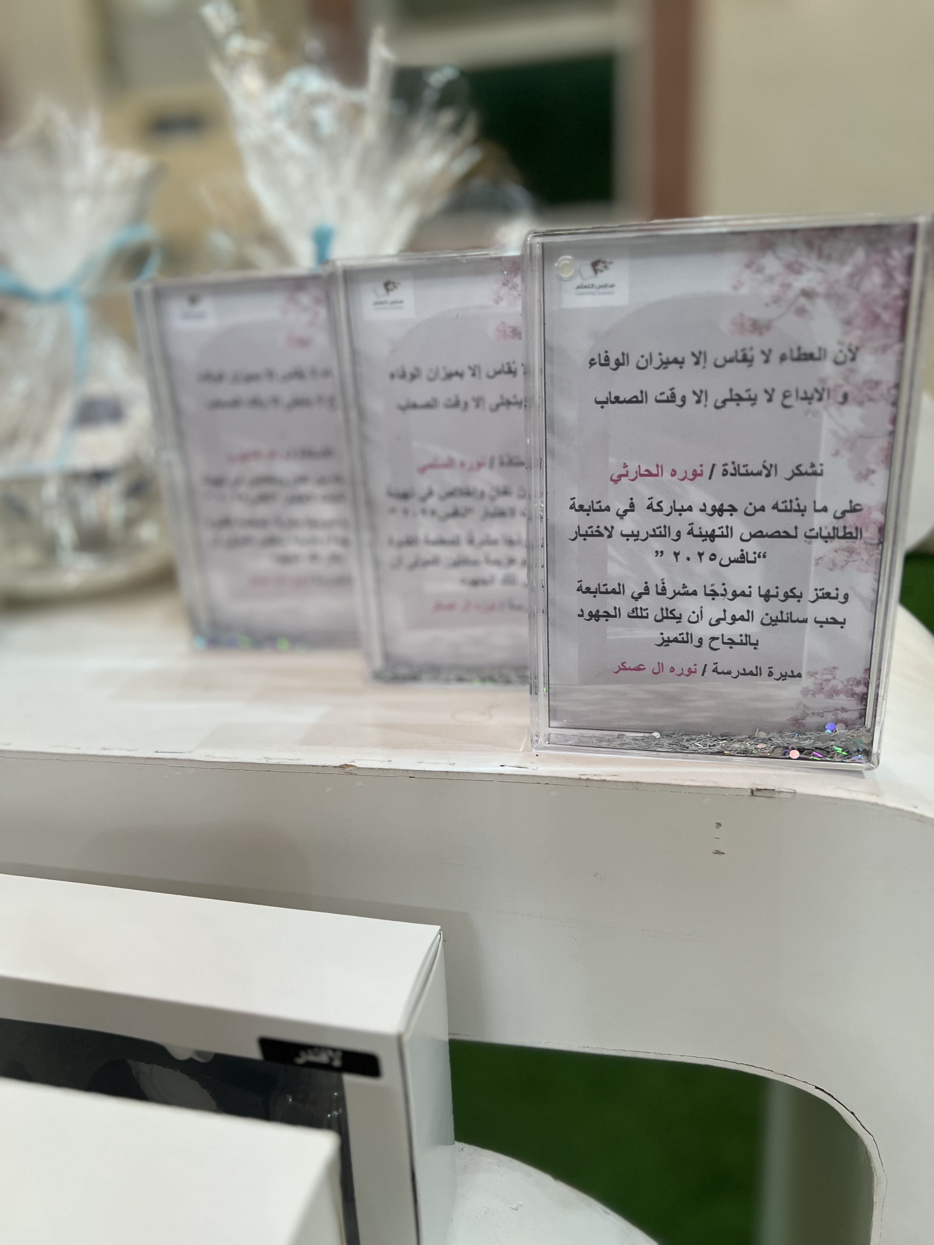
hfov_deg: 53.1
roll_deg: +2.3
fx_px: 935
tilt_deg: -17.3
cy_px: 622
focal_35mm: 26
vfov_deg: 67.3
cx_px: 467
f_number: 1.5
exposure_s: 1/120
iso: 125
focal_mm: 5.7
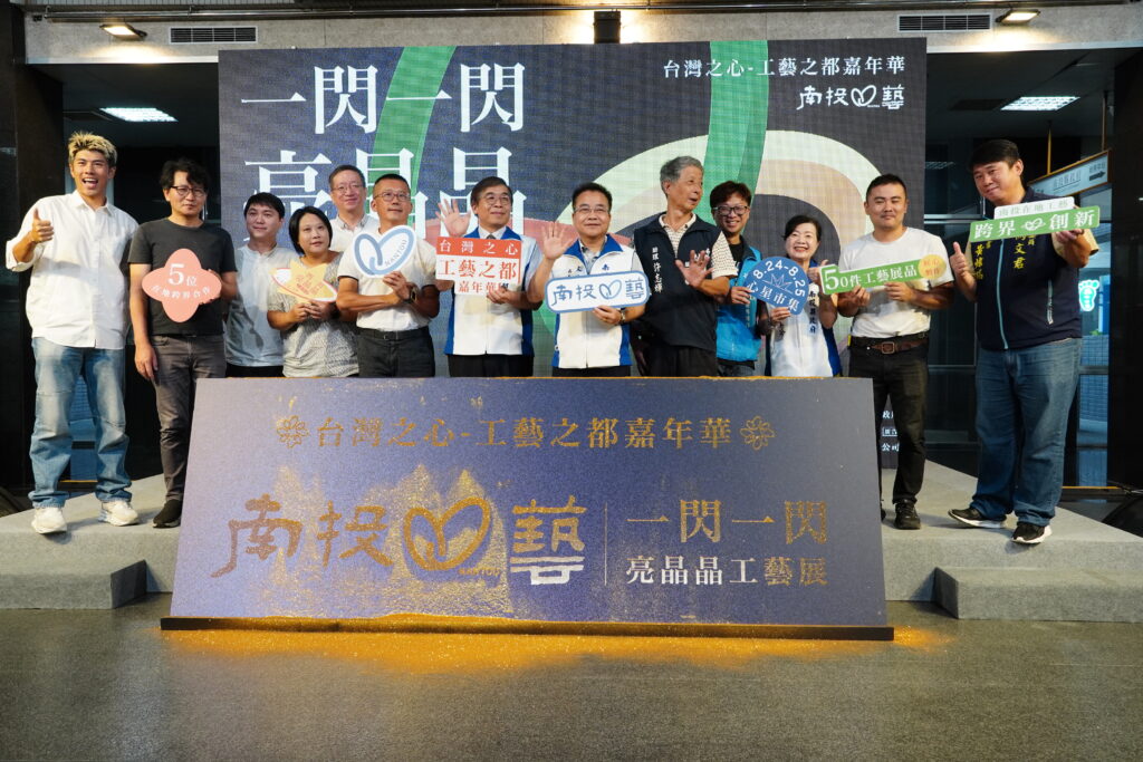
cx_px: 572
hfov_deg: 59.5
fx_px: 1000
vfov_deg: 41.7
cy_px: 381
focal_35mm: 32
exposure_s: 1/125
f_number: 5.6
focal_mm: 21
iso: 1000
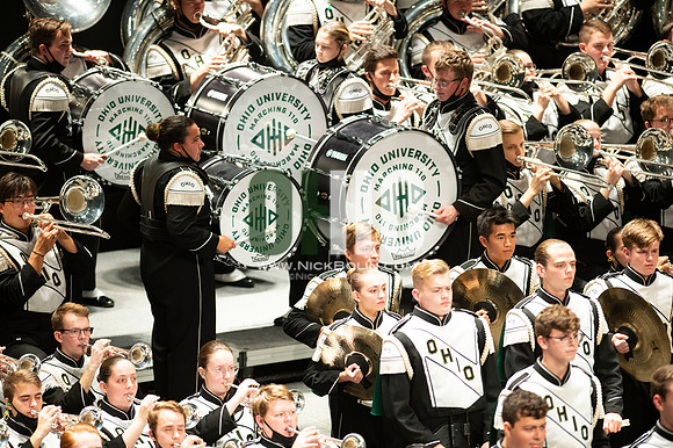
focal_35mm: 300
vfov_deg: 4.6
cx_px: 336
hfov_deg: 6.9
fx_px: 5605
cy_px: 224
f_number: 2.8
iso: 3200
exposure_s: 1/500
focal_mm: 300
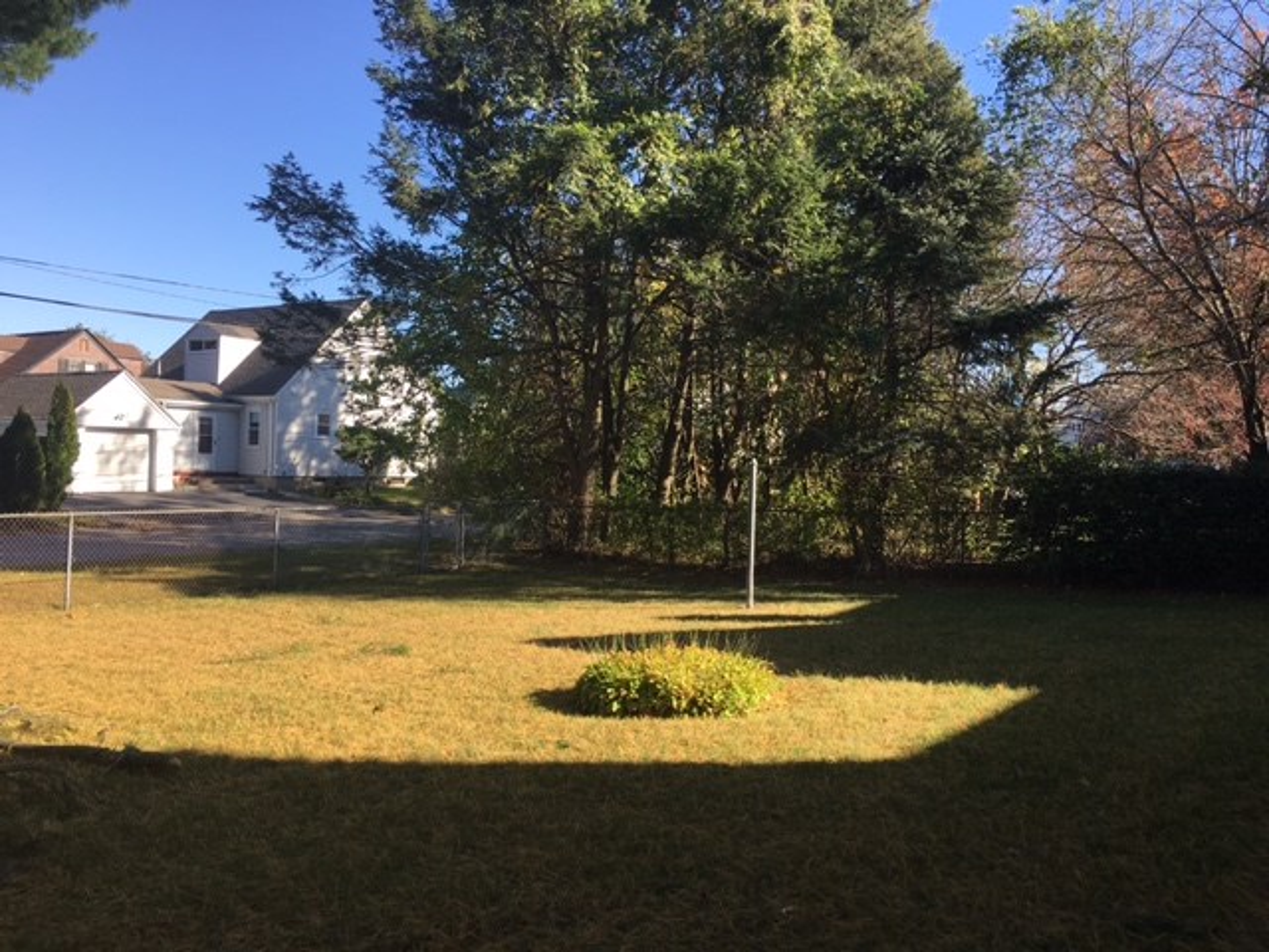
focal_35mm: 29
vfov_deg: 48.2
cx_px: 634
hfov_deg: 61.7
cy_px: 476
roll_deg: -1.5
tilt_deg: +1.0
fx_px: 1063
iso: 25
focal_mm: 4.15
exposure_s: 1/630
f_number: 2.2
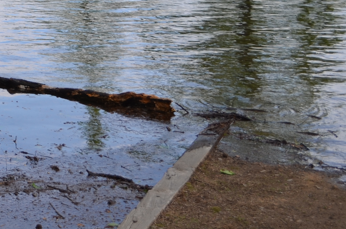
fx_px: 1074
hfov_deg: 16.7
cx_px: -171
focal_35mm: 112
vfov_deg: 11.6
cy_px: -119
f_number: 4
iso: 100
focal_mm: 24
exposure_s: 1/200
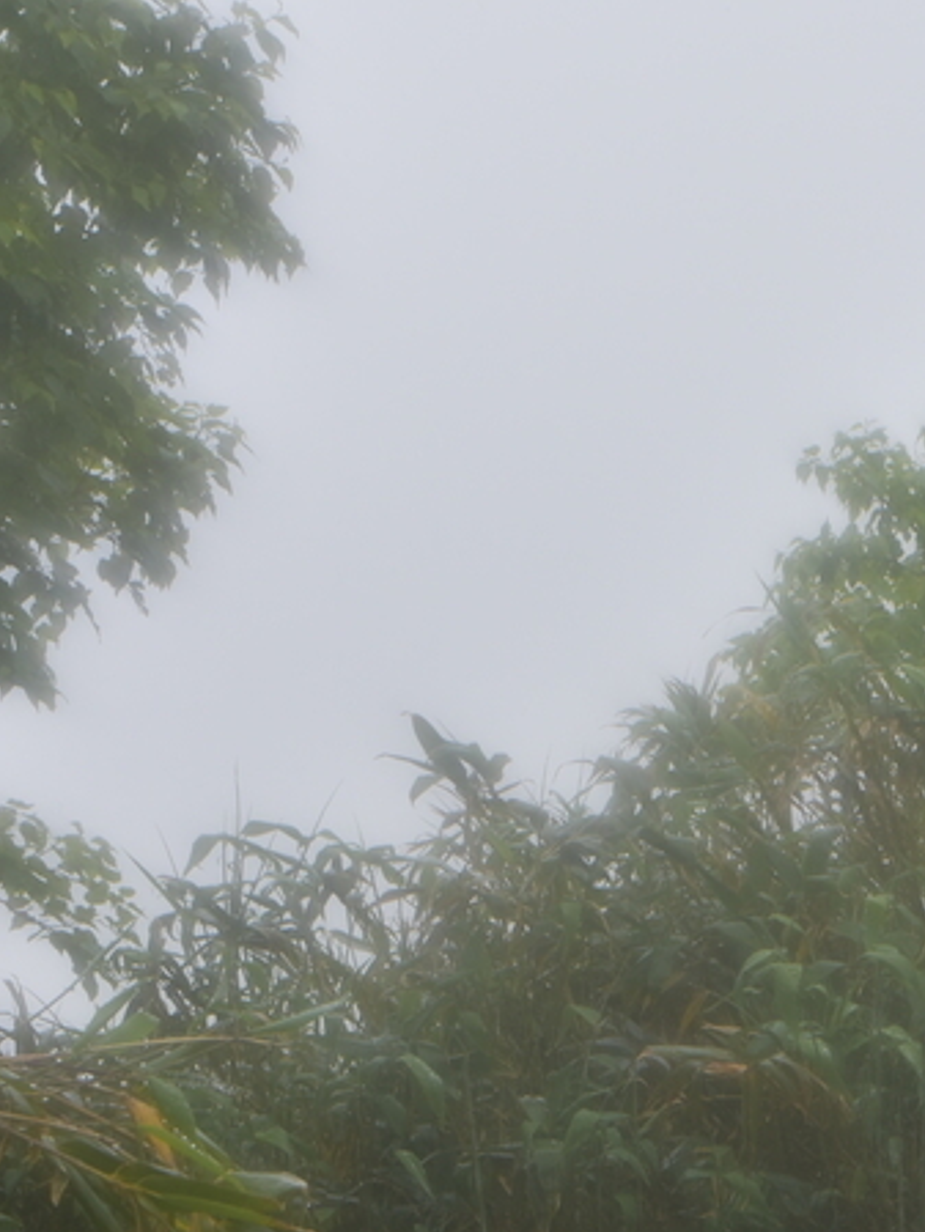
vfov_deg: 14.9
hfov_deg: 11.0
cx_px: 1323
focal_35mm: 131
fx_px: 4665
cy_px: 1003
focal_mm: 34
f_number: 8
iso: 125
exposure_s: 1/250
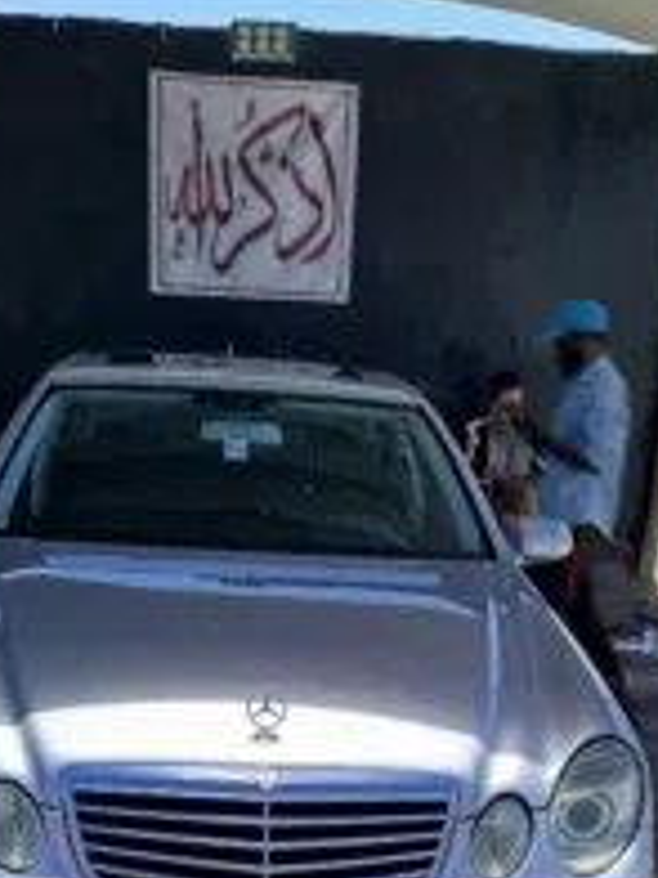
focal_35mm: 49
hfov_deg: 29.7
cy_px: 838
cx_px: 318
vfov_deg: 35.8
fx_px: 1242
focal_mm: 5.31
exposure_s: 1/1111
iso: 50
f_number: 1.7
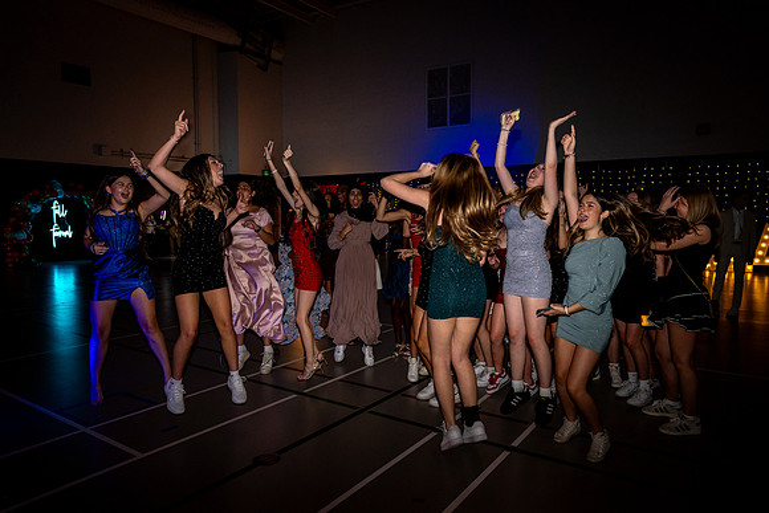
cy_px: 256
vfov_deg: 51.3
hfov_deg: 71.5
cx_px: 384
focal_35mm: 25
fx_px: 534
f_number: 4
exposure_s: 1/80
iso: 1250
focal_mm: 25
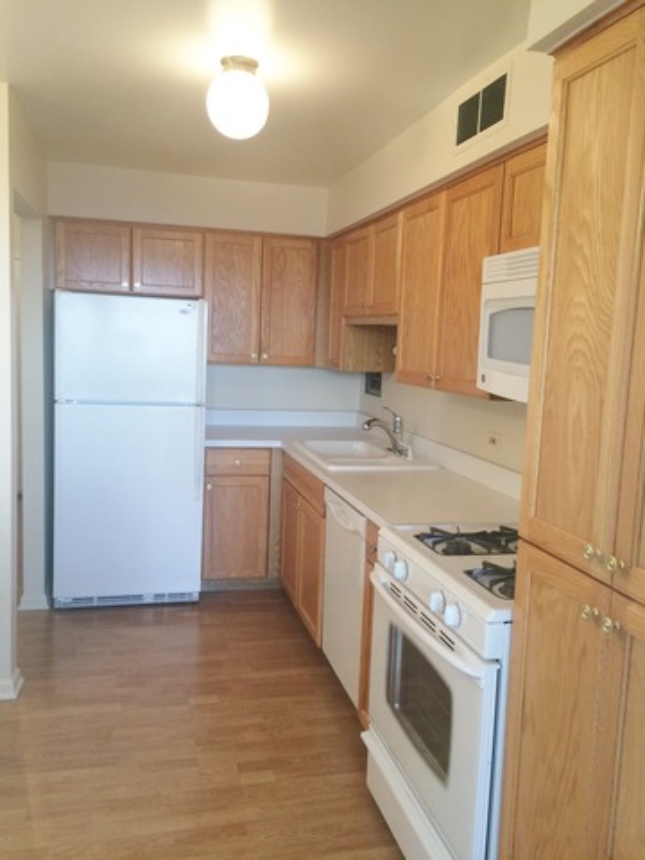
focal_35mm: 29
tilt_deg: -9.4
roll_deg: -0.4
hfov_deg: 48.2
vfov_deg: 61.7
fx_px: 720
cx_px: 322
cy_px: 430
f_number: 2.2
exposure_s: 1/30
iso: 50
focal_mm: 4.15
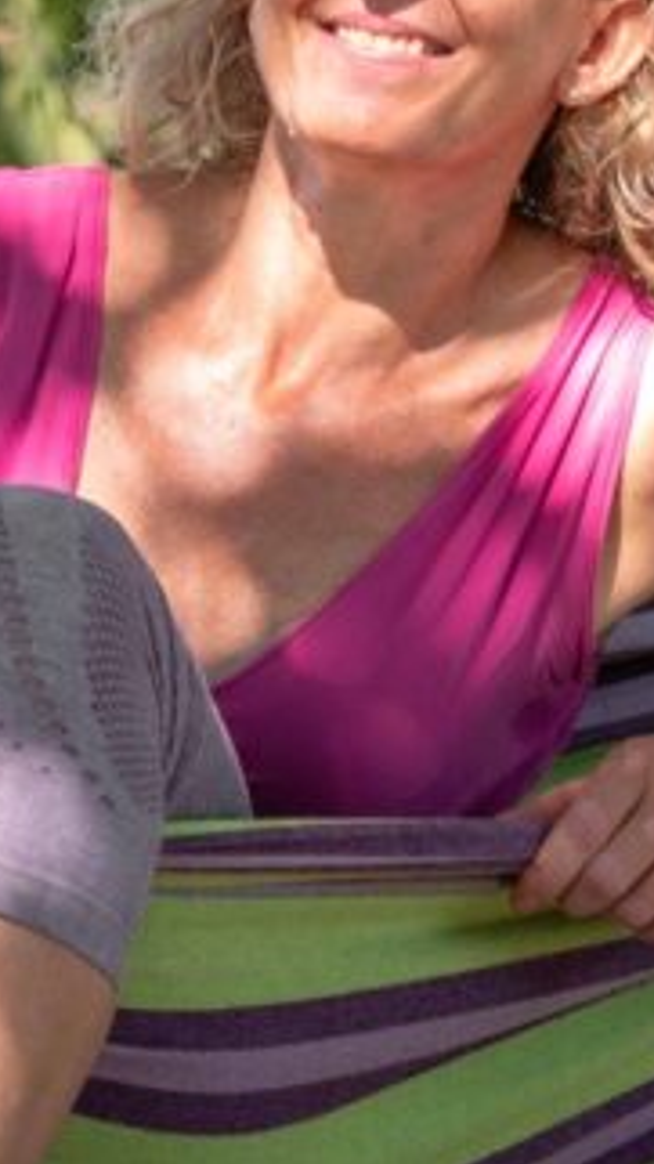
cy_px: -52
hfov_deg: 2.7
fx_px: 13880
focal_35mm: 450
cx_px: -25
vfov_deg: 4.8
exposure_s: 1/250
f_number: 5.3
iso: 250
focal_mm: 135
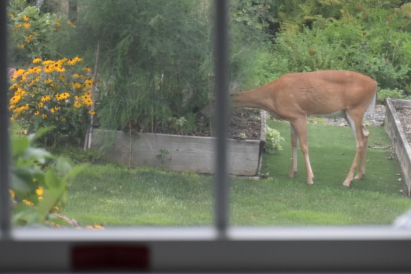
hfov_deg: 9.6
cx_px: 304
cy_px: 88
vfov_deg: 6.4
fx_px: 2453
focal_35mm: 215
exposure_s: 1/250
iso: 500
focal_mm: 85
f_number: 5.3
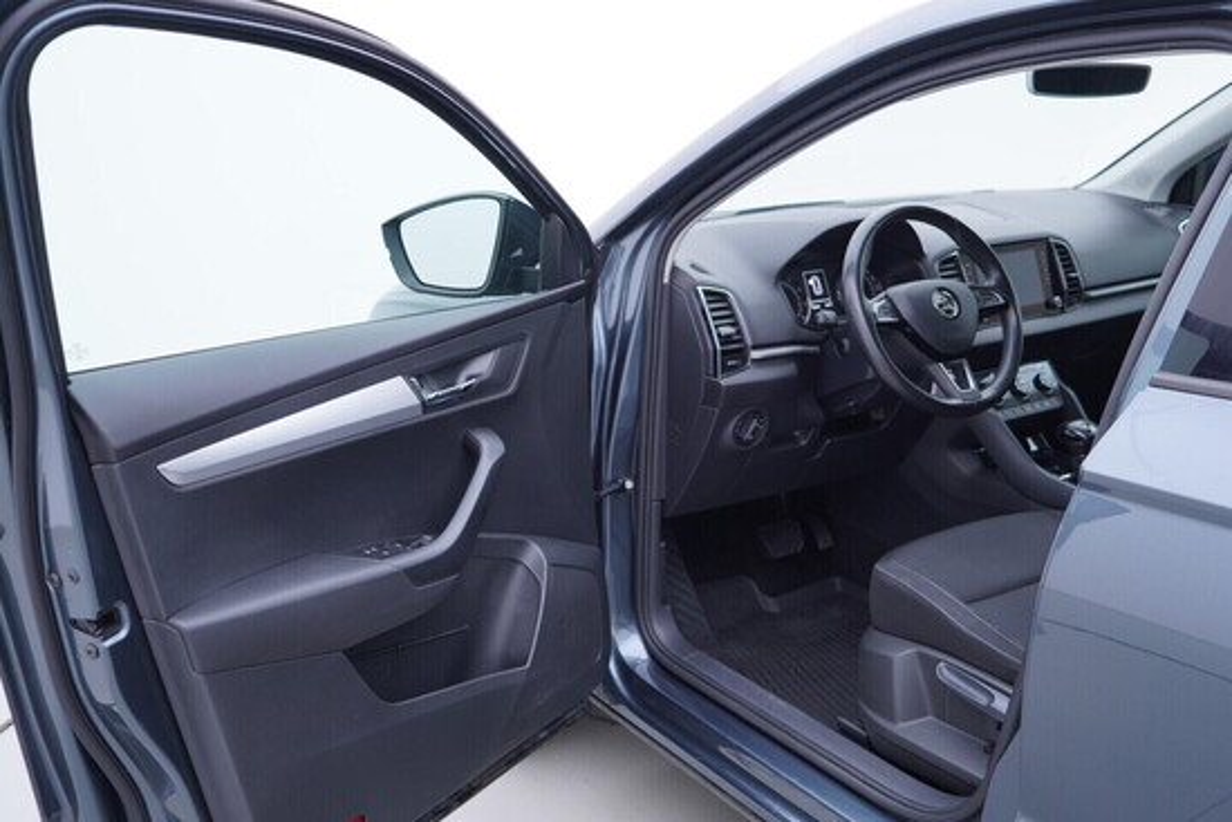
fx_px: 1232
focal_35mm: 36
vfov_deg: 36.9
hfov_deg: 53.1
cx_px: 616
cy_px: 411
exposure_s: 1/40
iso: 125
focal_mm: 24
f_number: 2.8
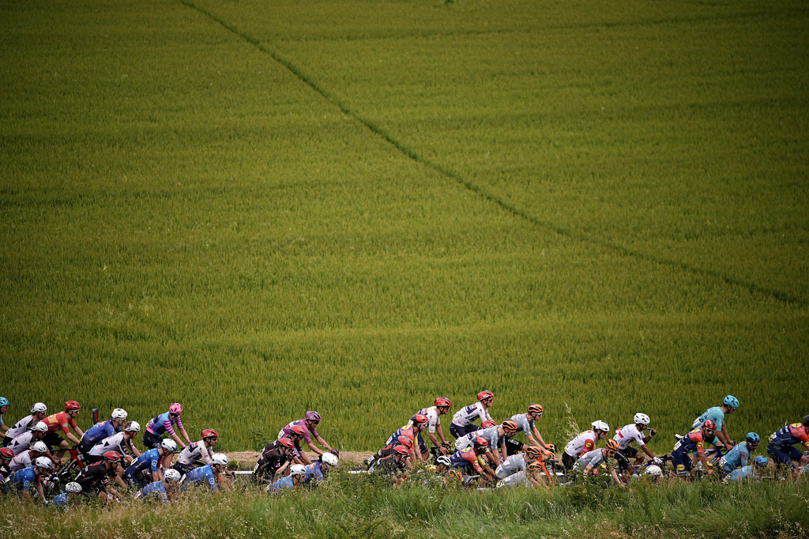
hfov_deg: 12.5
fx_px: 3707
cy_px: 270
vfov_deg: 8.3
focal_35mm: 165
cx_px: 404
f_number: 2.8
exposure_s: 1/10000
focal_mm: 165
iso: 1250
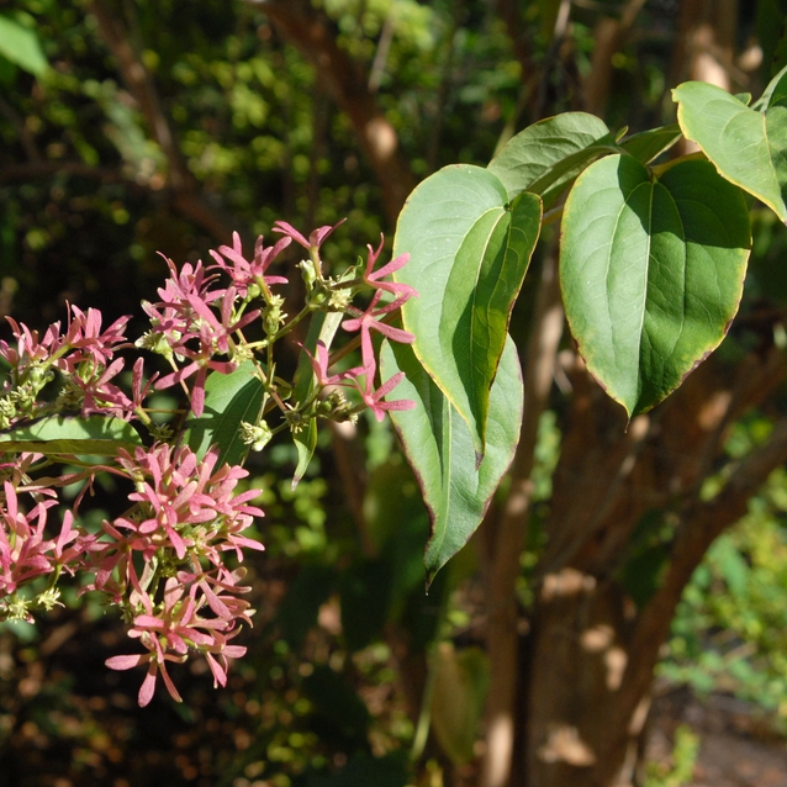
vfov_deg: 15.5
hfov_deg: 15.4
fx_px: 2898
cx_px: 286
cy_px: 390
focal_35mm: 113
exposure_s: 1/250
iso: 400
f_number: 8
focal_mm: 55
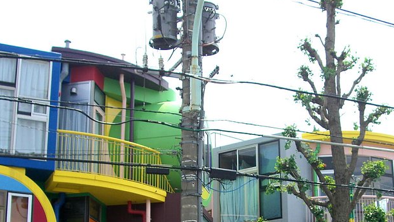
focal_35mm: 69
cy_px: 234
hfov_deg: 30.4
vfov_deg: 17.0
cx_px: 244
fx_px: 721
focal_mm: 7.9
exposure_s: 1/200
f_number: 5.6
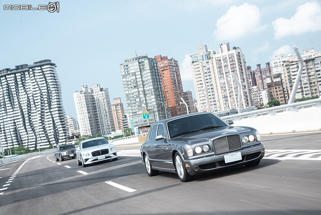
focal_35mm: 52
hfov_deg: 38.2
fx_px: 464
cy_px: 108
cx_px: 160
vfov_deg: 26.0
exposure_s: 1/40
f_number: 5.6
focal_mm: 52
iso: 100
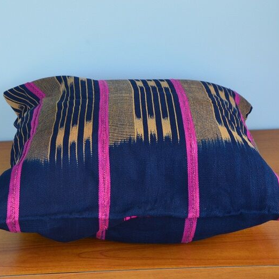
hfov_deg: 21.4
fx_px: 739
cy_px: 140
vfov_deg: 21.4
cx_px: 111
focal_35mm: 81
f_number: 8
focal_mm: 42
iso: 720
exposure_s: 1/60
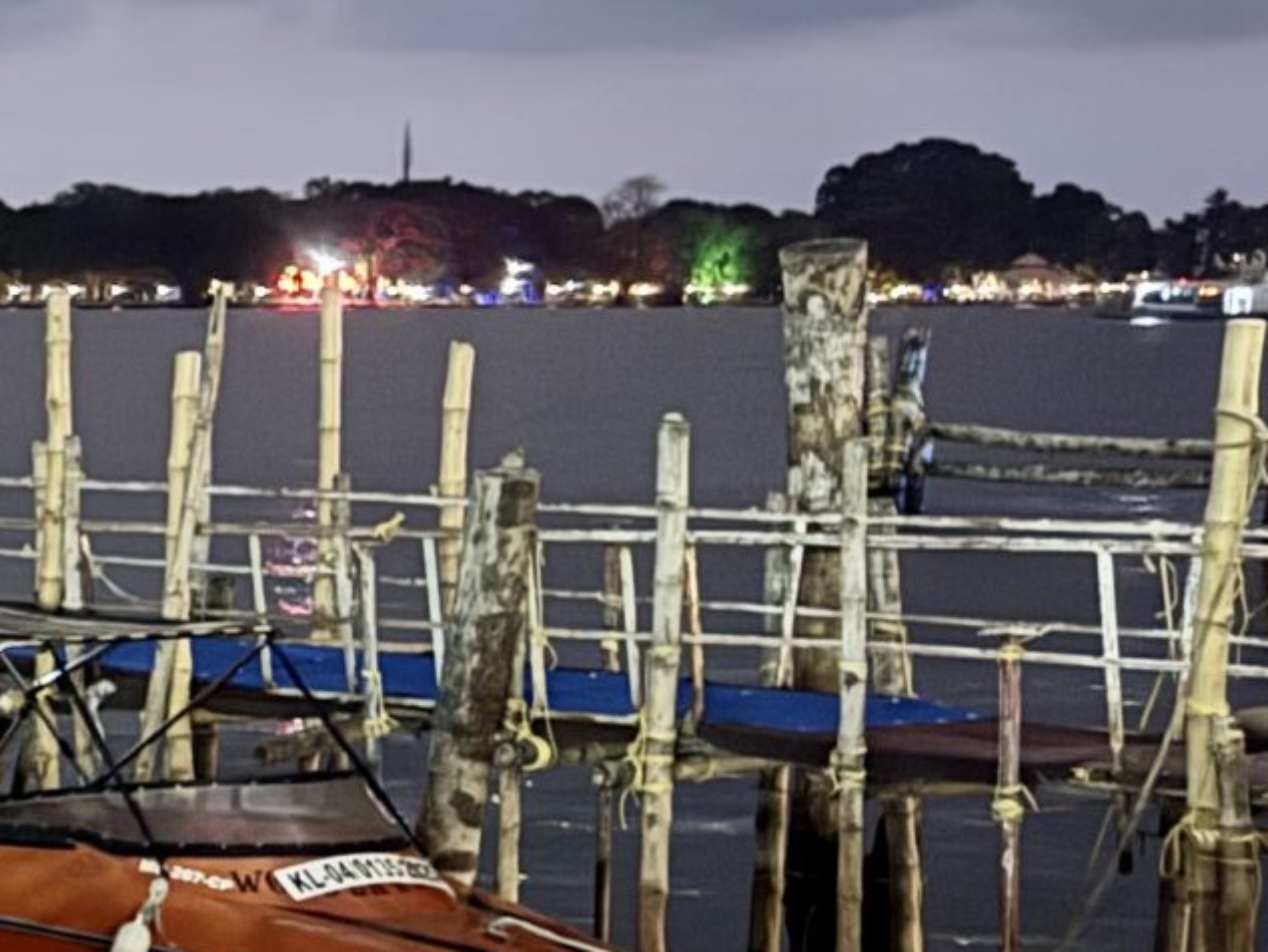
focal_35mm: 97
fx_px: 3554
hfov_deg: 15.8
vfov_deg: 15.2
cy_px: 589
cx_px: -1280
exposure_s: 1/13
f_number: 1.78
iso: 1000
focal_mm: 6.76
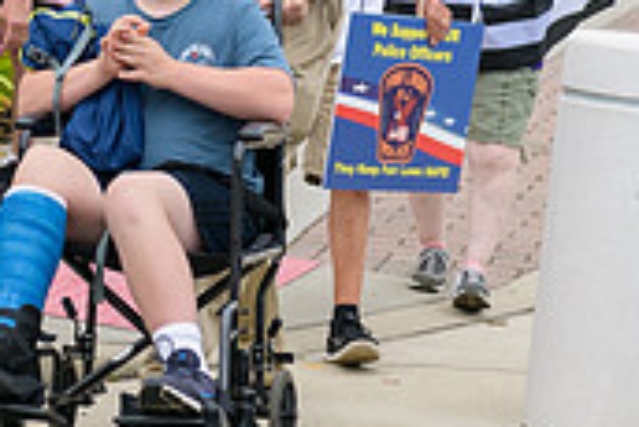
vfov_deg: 6.8
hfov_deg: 10.1
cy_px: 87
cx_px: 59
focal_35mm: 202
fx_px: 3588
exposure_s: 1/640
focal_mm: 60
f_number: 3.2
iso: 200
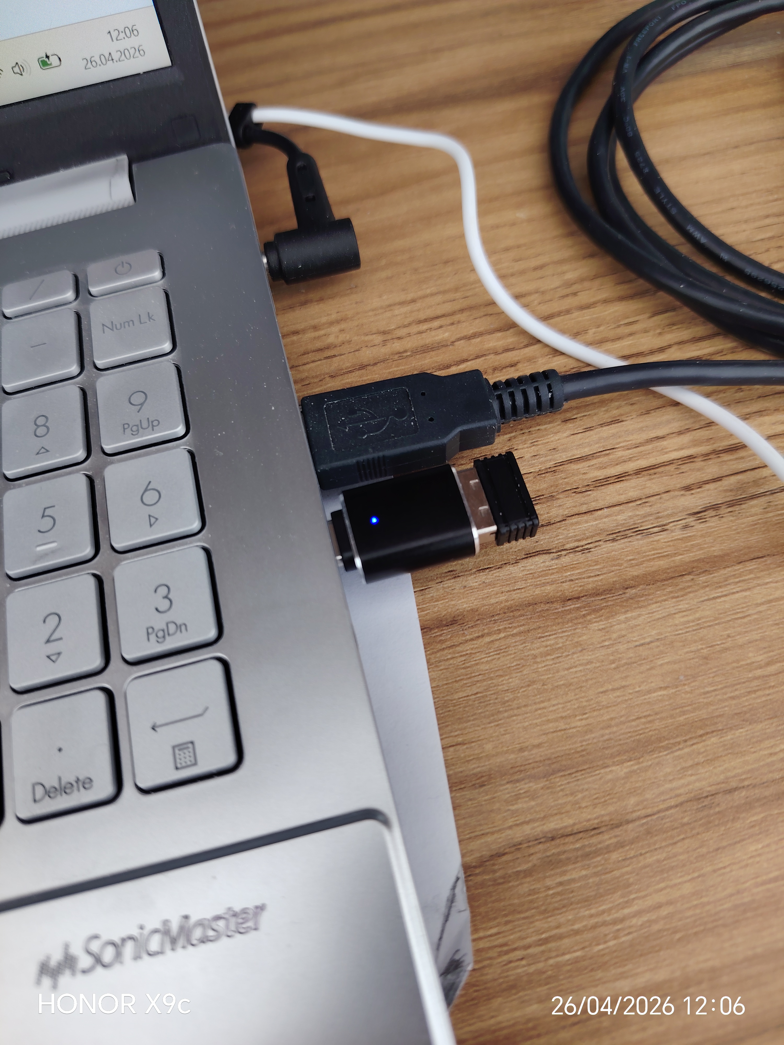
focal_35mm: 24
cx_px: 392
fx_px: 725
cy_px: 522
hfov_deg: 56.8
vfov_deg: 71.6
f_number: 1.75
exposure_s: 1/50
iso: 200
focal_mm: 5.25
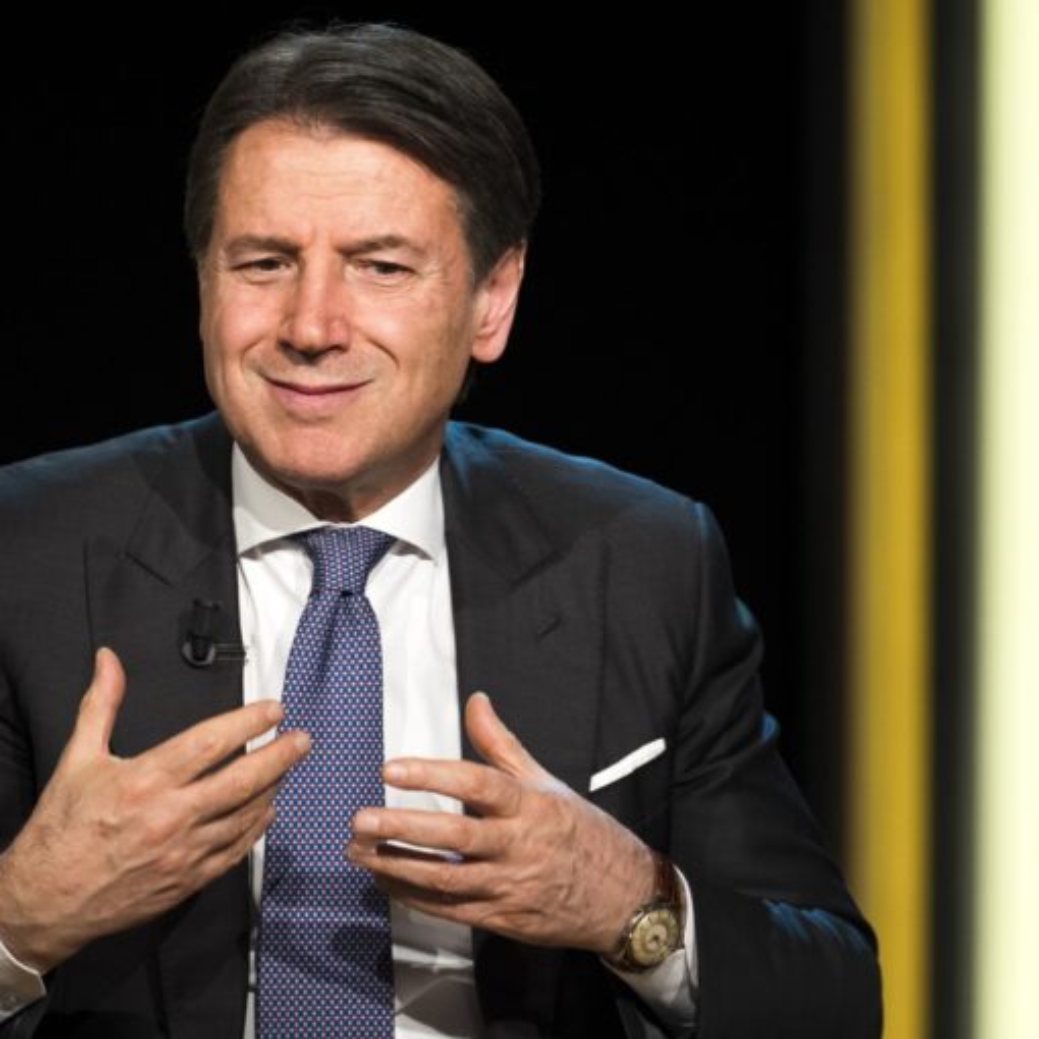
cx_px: 277
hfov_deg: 6.1
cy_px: 520
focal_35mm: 288
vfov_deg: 6.1
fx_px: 9780
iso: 1600
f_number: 2.8
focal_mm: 150
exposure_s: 1/320
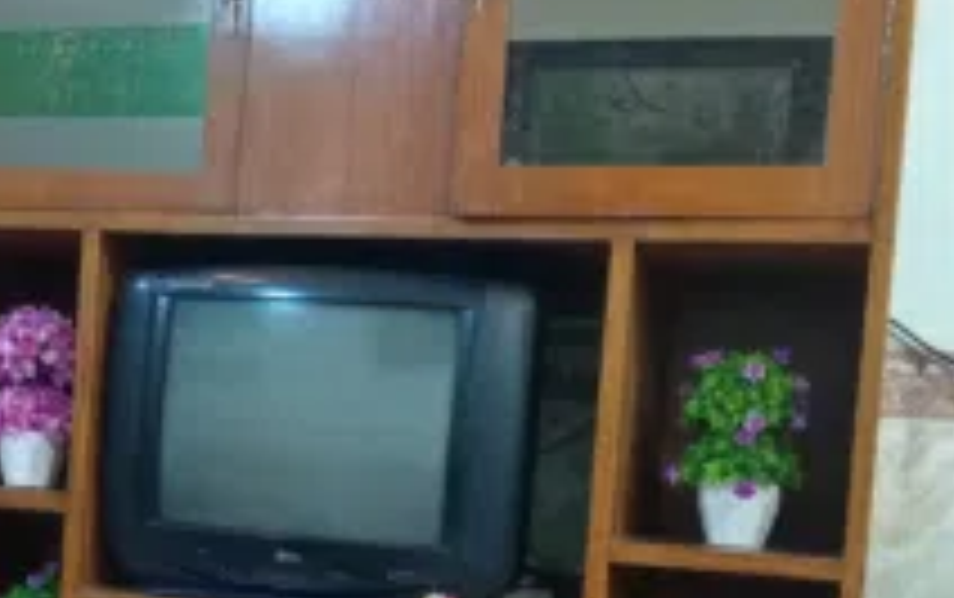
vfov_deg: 23.5
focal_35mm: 54
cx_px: 351
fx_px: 1405
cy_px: 528
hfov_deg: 37.2
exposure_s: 1/20
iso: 1678
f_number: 1.8
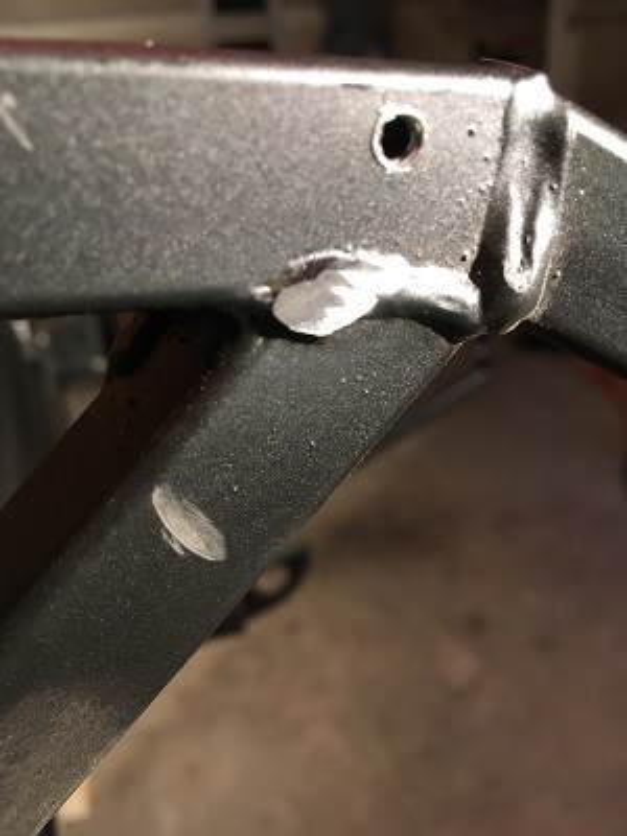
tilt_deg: -26.1
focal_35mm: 29
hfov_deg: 48.2
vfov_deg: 61.7
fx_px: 700
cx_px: 314
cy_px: 418
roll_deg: +2.8
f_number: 2.2
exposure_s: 1/30
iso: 200
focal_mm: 4.15
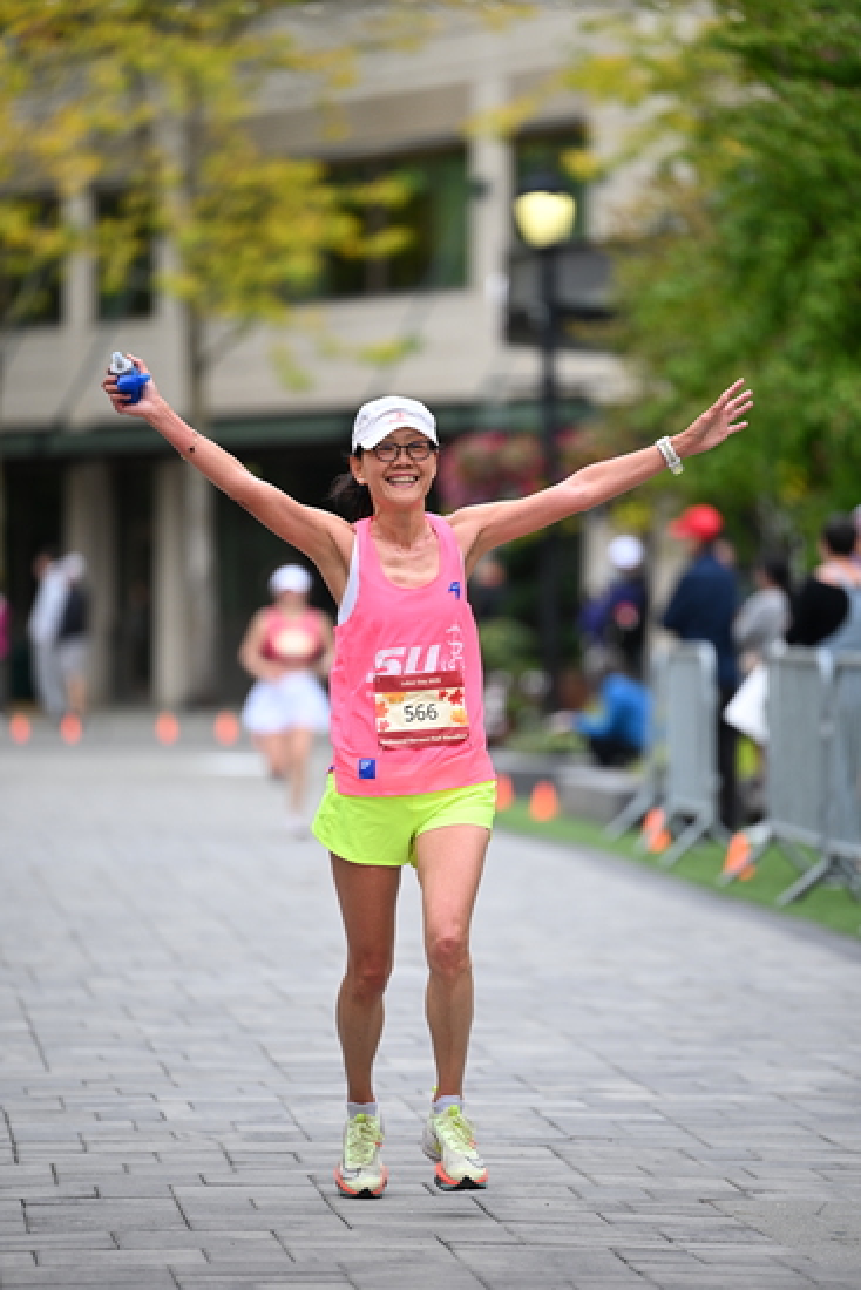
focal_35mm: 190
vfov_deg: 10.8
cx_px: 430
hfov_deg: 7.2
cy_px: 645
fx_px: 6811
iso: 640
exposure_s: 1/2000
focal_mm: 190
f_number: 2.8
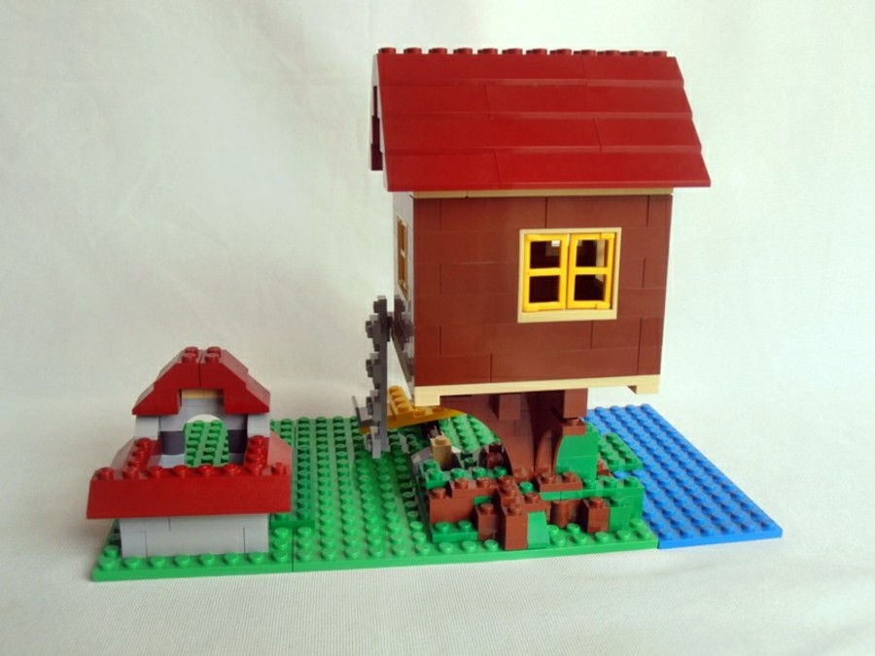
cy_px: 328
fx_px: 935
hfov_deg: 50.1
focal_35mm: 37
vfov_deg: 38.7
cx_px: 438
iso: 80
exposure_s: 1/60
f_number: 3.9
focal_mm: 6.61
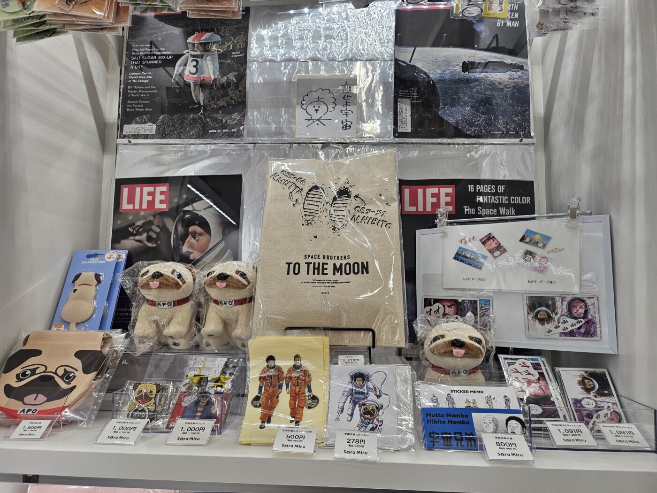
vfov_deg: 56.8
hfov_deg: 71.6
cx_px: 328
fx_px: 456
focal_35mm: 24
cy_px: 246
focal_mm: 5
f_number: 1.8
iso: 125
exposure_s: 1/180
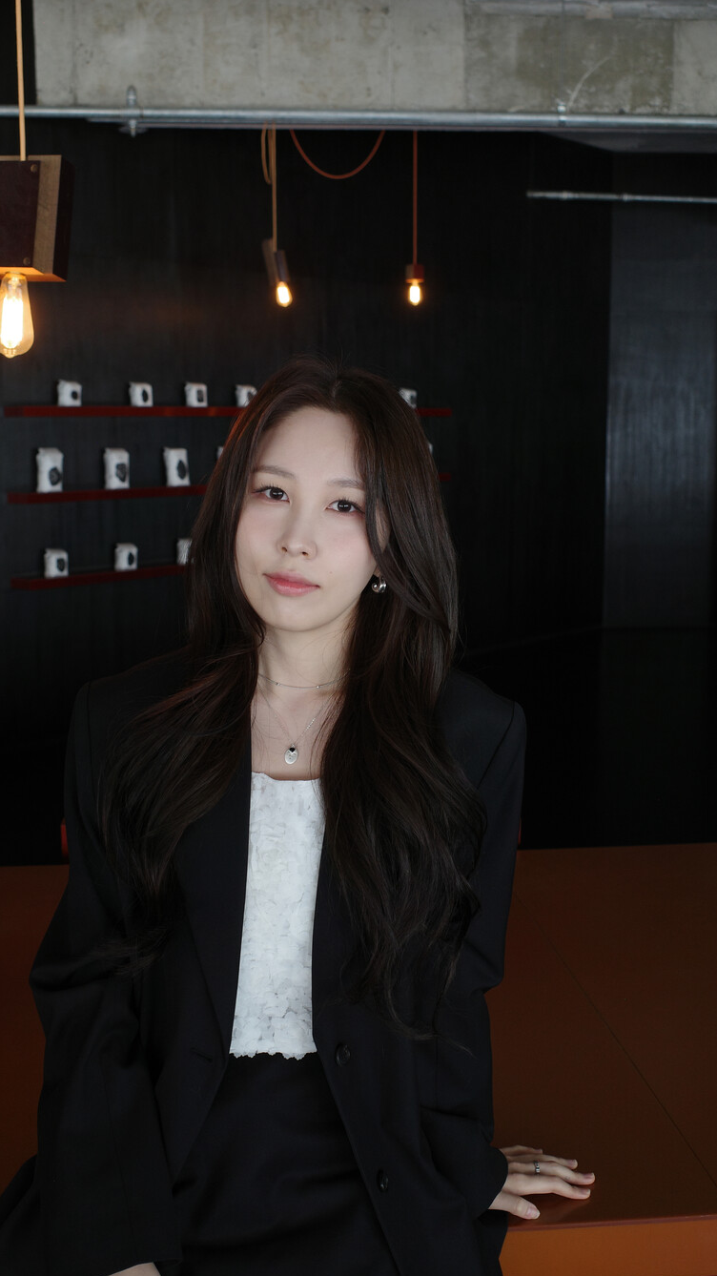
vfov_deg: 54.0
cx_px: 291
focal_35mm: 37
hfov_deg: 31.9
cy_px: 643
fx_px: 1251
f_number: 3.5
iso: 200
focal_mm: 18.3
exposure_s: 1/40
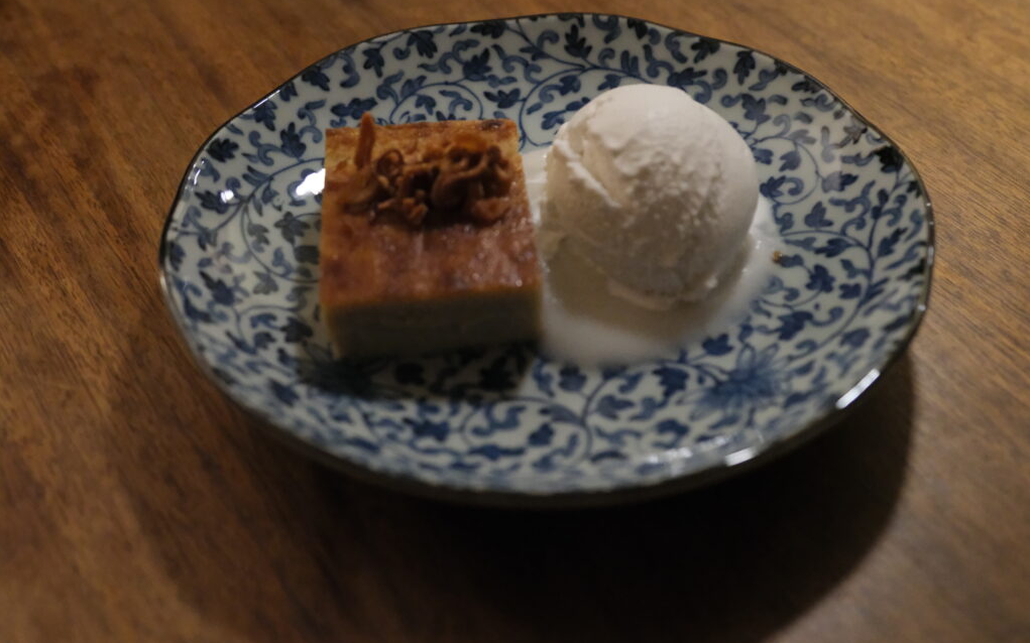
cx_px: 516
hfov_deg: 44.4
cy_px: 307
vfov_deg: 28.6
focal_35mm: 45
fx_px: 1263
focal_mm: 29.3
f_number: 4.3
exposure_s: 1/52
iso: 12800
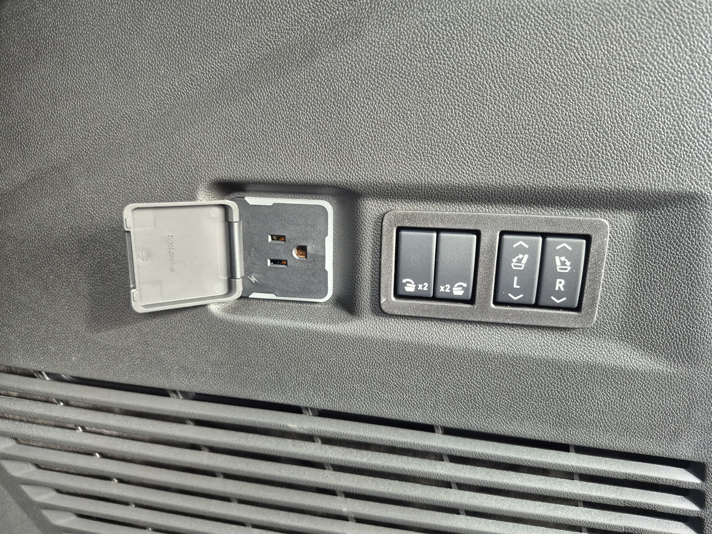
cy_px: 267
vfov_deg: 58.9
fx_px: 473
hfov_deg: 73.9
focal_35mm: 23
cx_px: 356
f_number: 1.8
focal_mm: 5.4
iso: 320
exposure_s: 1/120
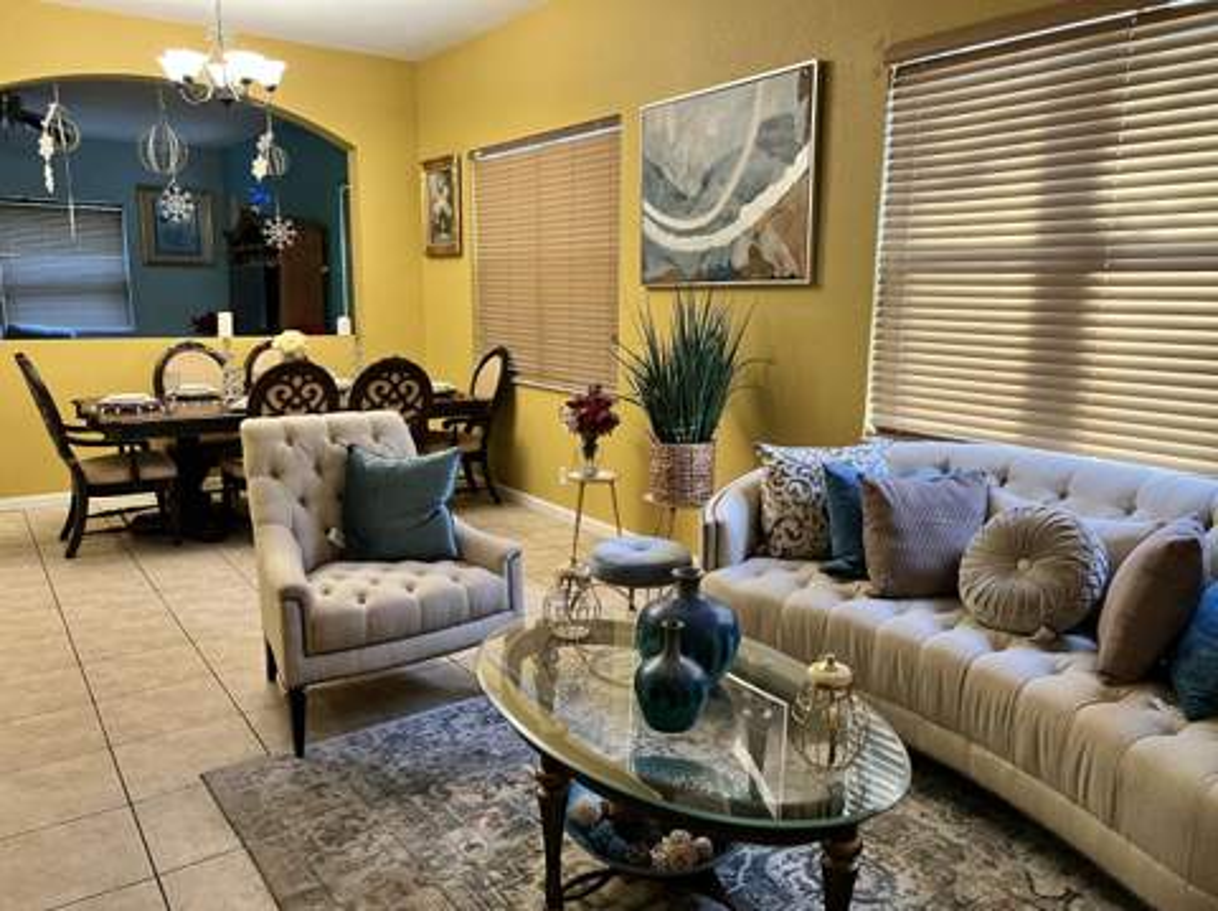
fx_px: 914
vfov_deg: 53.0
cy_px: 456
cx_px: 609
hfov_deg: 67.4
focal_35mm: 26
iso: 250
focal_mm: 5.7
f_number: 1.5
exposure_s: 1/60
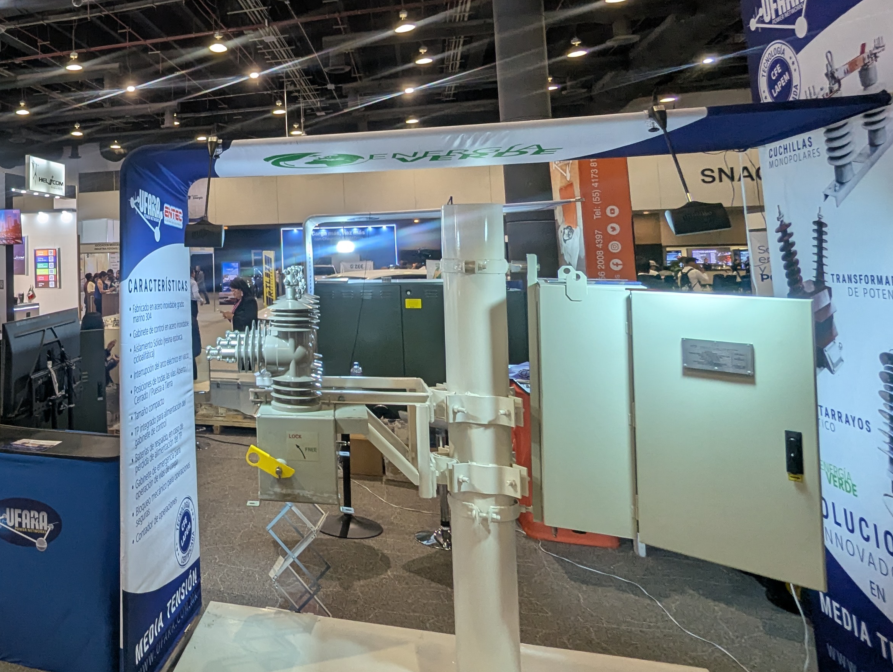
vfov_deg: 48.5
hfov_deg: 56.5
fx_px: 723
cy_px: 196
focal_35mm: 28
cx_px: 125
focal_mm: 2.35
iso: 76
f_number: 2.2
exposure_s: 1/60
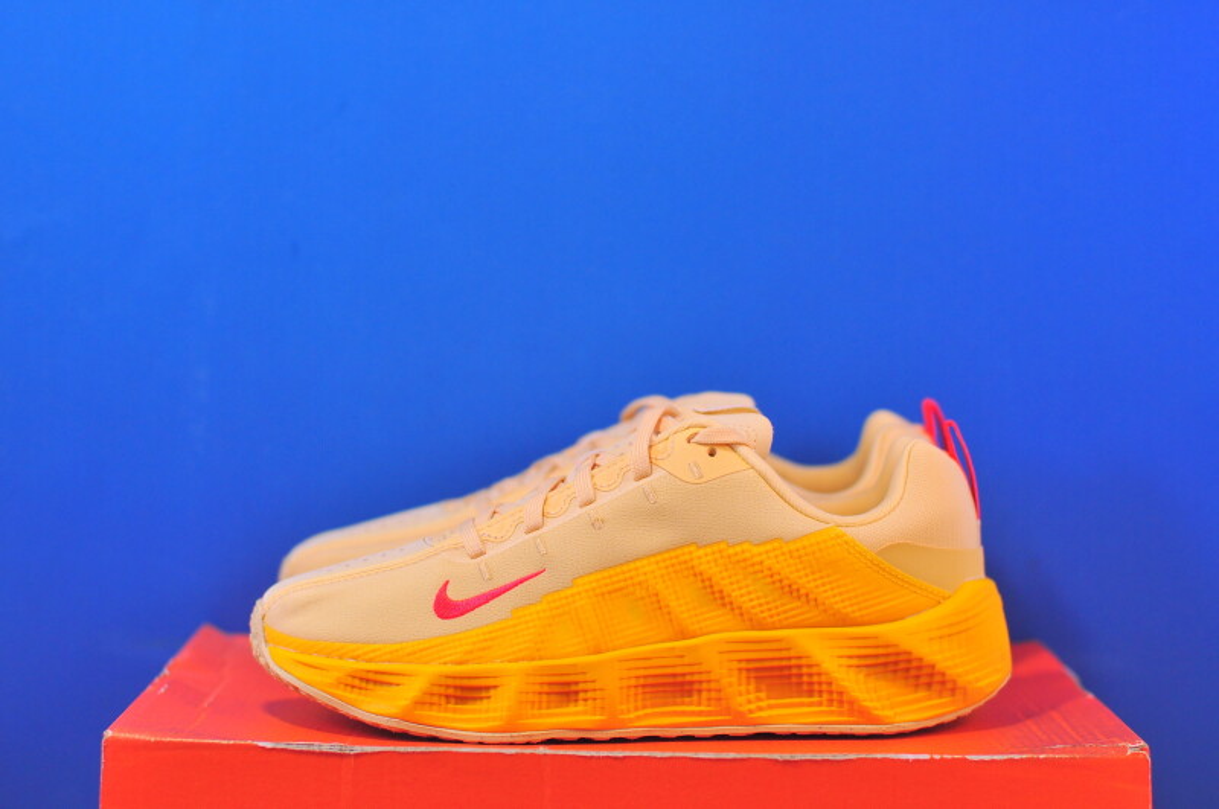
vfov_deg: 18.1
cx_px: 610
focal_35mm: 75
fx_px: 2536
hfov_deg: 27.0
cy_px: 404
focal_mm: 50
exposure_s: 1/320
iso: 250
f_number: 2.5
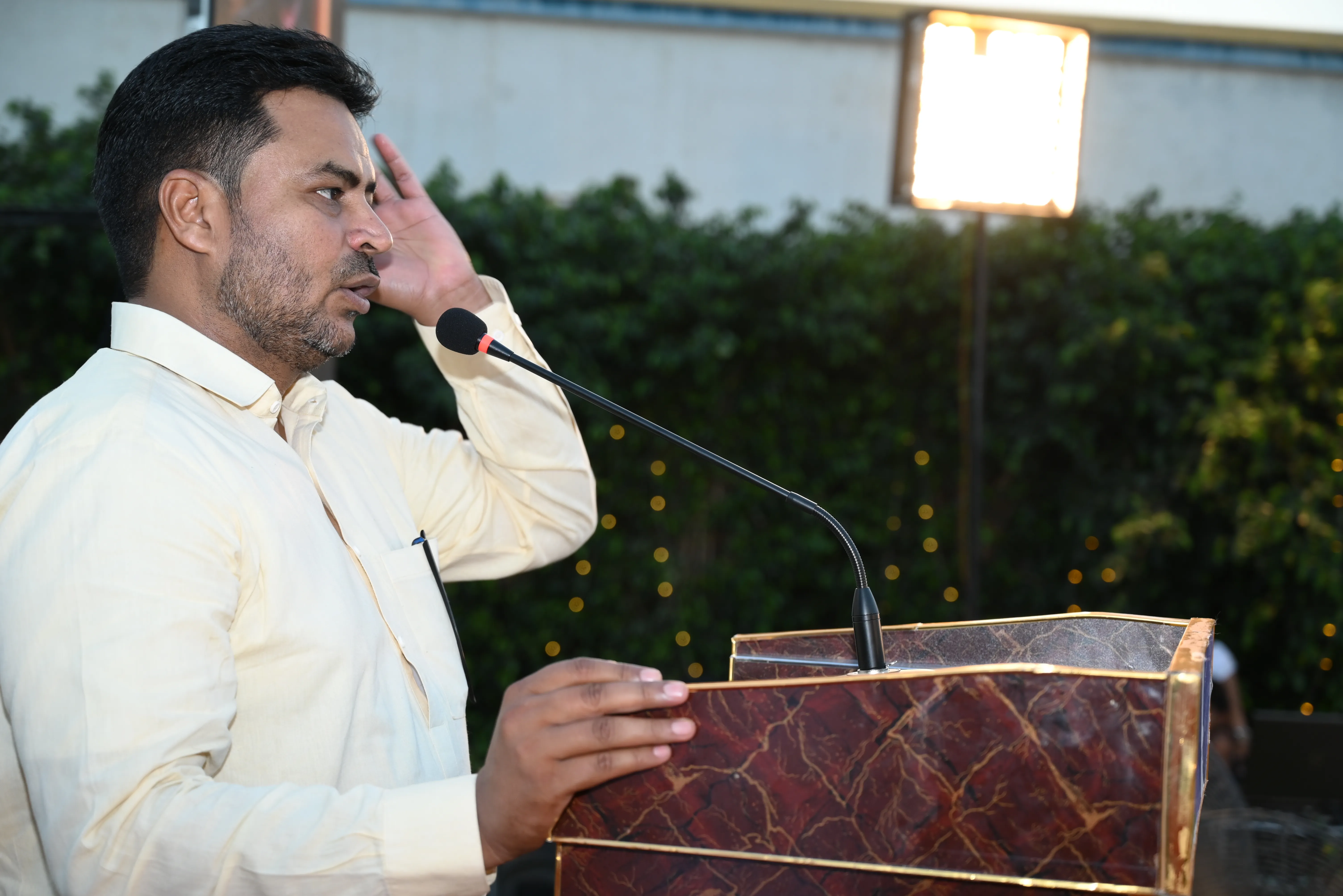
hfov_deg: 34.5
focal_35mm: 58
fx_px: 2164
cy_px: 448
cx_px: 672
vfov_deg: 23.4
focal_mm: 58
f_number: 4
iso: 320
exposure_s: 1/125
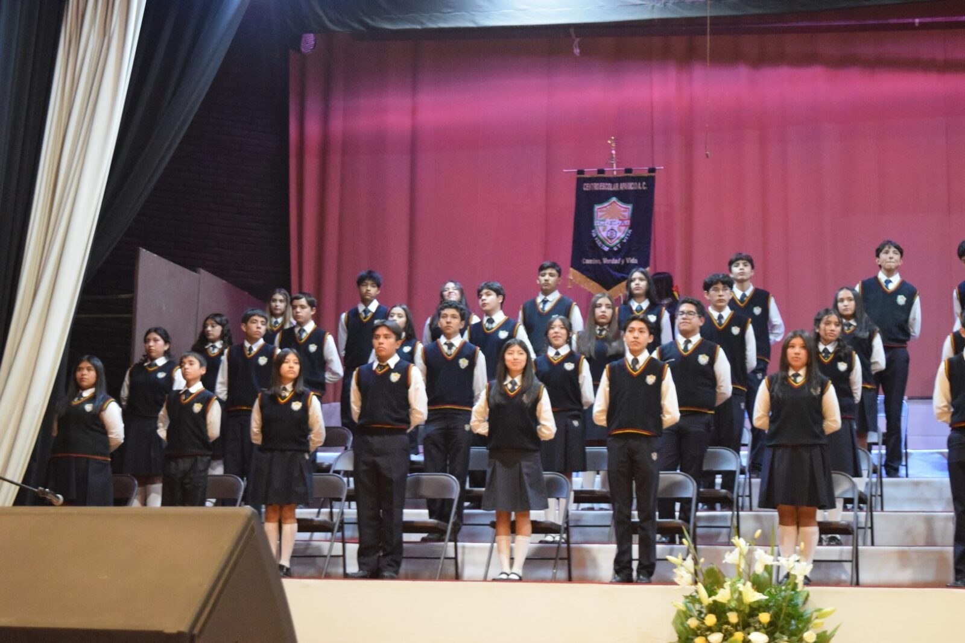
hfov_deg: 29.2
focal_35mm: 69
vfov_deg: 19.7
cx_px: 482
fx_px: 1850
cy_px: 322
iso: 6400
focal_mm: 46
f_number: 5
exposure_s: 1/50
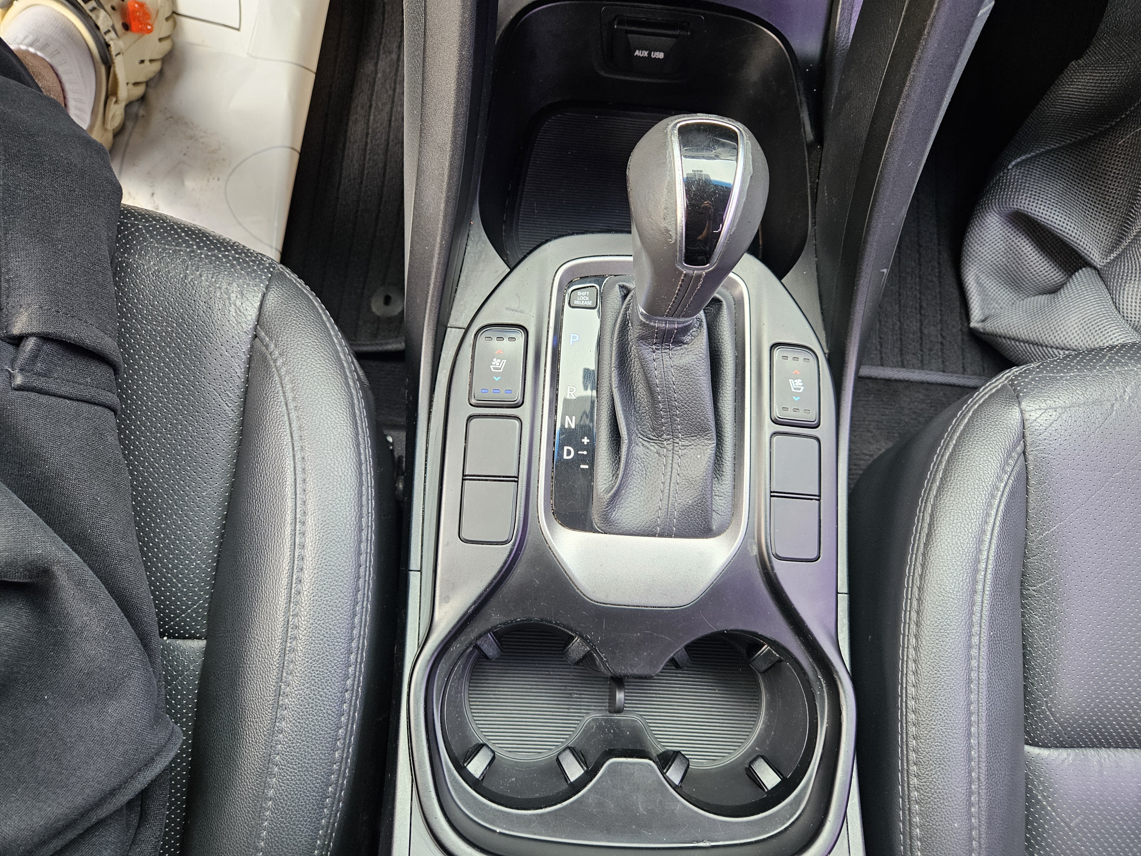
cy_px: 428
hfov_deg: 73.9
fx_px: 758
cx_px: 570
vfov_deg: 58.9
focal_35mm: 23
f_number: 1.8
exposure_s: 1/120
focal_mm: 5.4
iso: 200
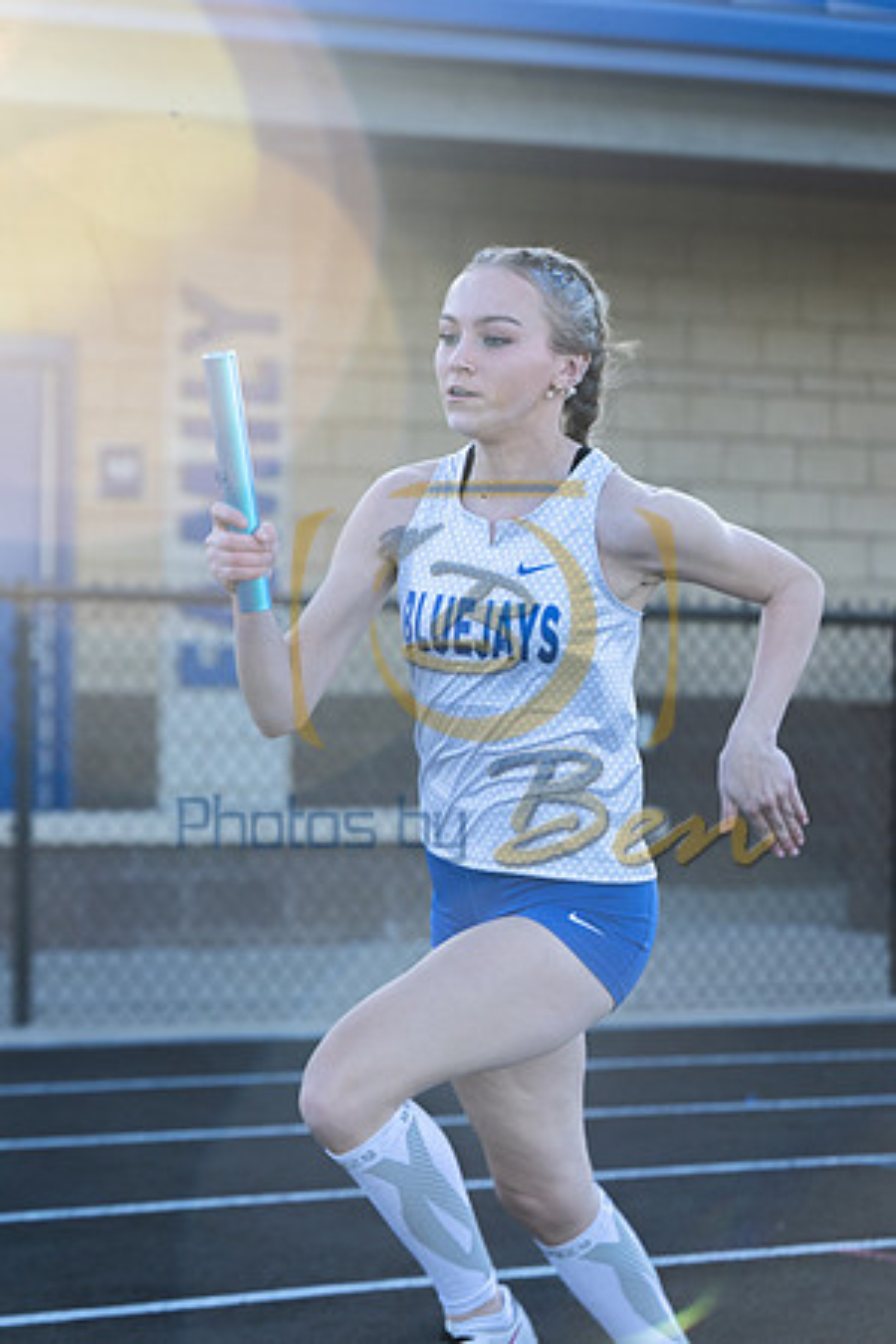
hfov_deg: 9.9
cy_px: 672
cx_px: 448
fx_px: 5152
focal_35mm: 138
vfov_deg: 14.9
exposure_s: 1/1000
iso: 500
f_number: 4
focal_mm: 92
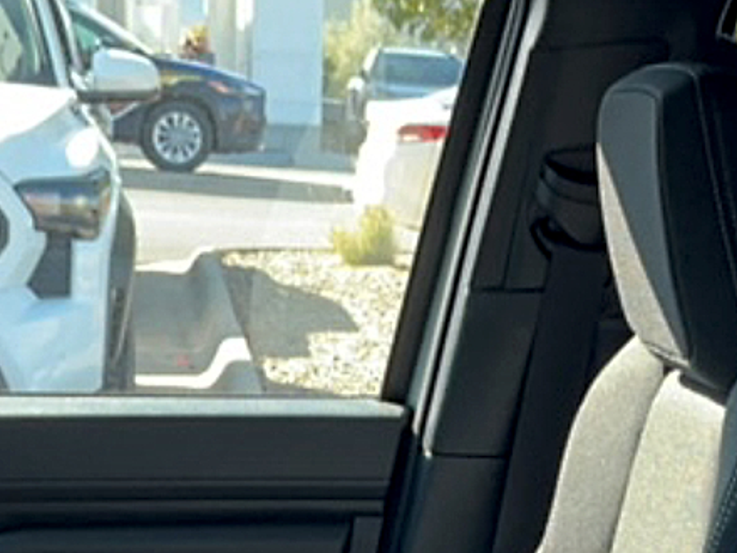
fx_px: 2321
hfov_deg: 18.0
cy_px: 969
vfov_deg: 12.5
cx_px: 422
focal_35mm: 109
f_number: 1.8
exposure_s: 1/120
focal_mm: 3
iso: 20
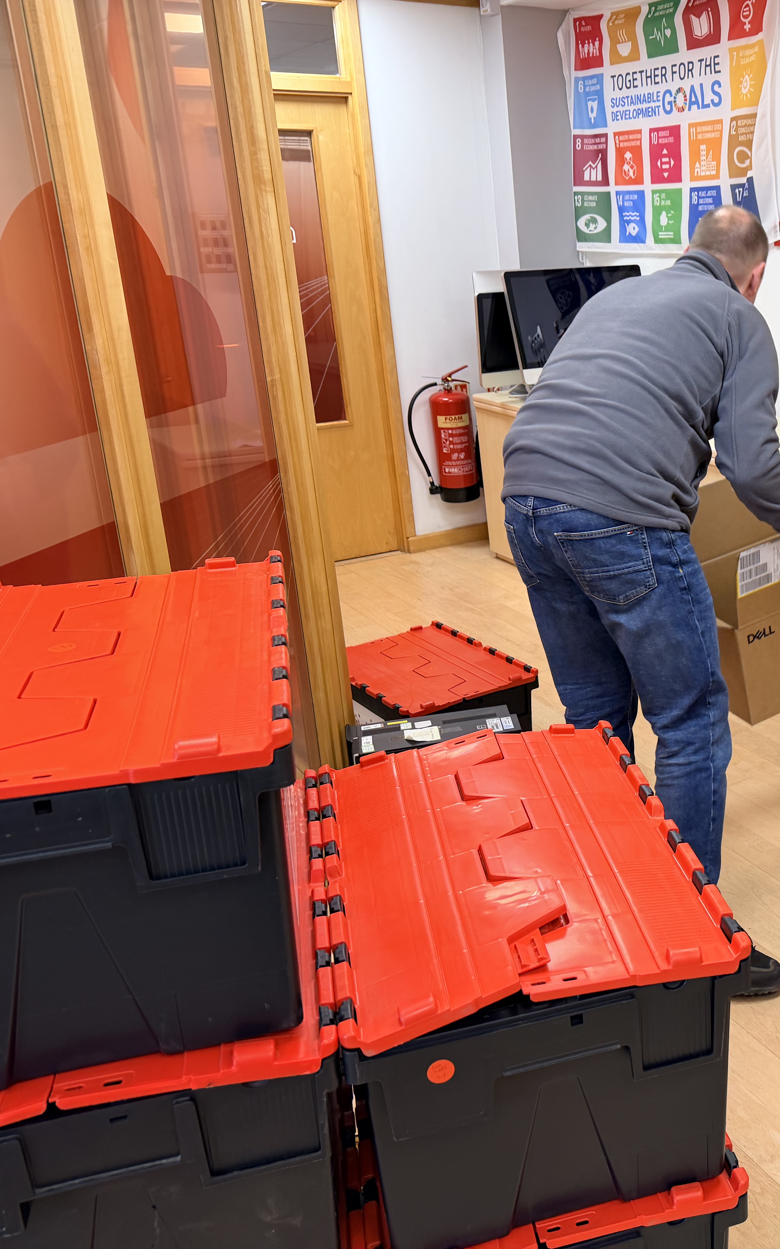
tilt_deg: -17.0
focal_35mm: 34
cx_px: 736
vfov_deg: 56.7
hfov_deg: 34.6
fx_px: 1156
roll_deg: +1.0
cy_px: 624
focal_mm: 6.76
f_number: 1.78
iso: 125
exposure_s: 1/100
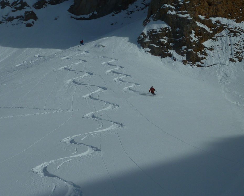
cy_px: 98
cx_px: 123
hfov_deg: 16.4
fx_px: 845
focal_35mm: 117
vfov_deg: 13.2
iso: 80
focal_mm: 12.8
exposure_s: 1/1600
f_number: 6.3
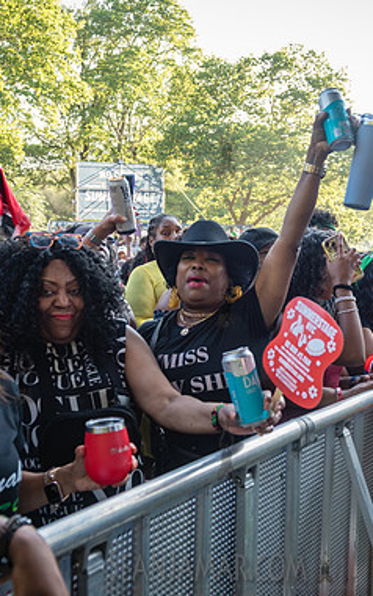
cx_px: 226
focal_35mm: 42
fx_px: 682
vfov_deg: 47.2
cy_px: 300
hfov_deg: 30.5
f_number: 3.5
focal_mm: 27
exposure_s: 1/200
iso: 400
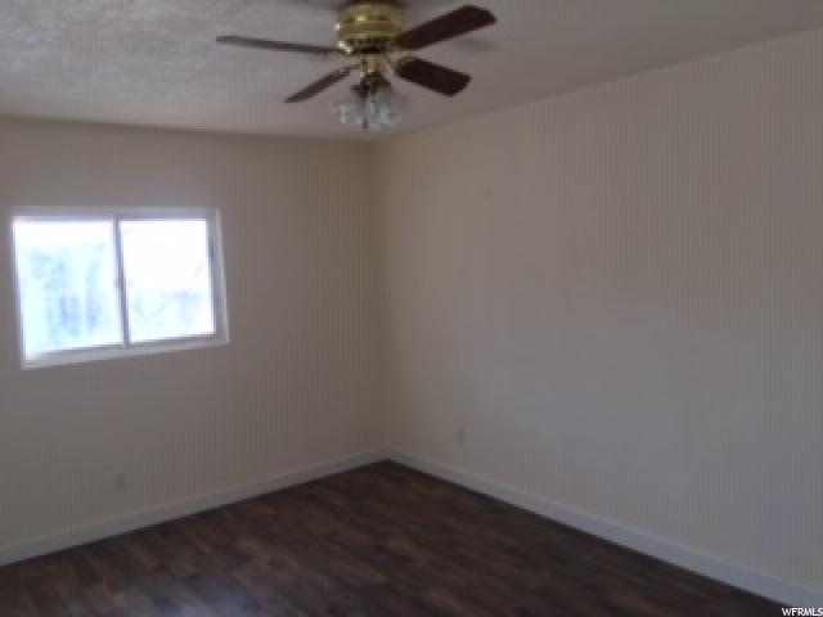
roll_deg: +2.1
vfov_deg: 48.2
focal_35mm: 29
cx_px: 412
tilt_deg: -3.5
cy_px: 308
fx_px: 689
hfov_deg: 61.7
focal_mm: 4.15
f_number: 2.2
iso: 32
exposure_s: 1/120
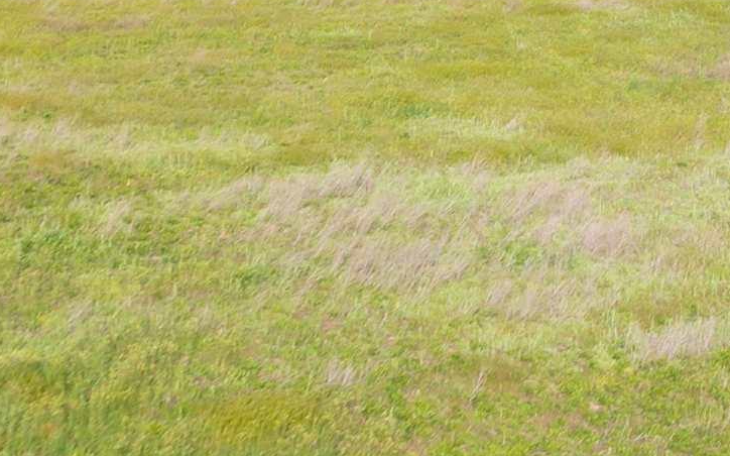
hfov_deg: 19.2
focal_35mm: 108
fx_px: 2148
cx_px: 511
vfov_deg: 12.1
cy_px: 150
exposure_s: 1/100
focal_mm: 6.72
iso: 100
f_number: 1.7
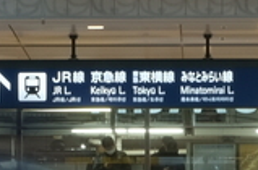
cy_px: 248
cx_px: 203
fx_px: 2865
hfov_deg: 5.2
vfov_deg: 3.4
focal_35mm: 401
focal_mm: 35
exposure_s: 1/2.1
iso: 200
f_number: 14
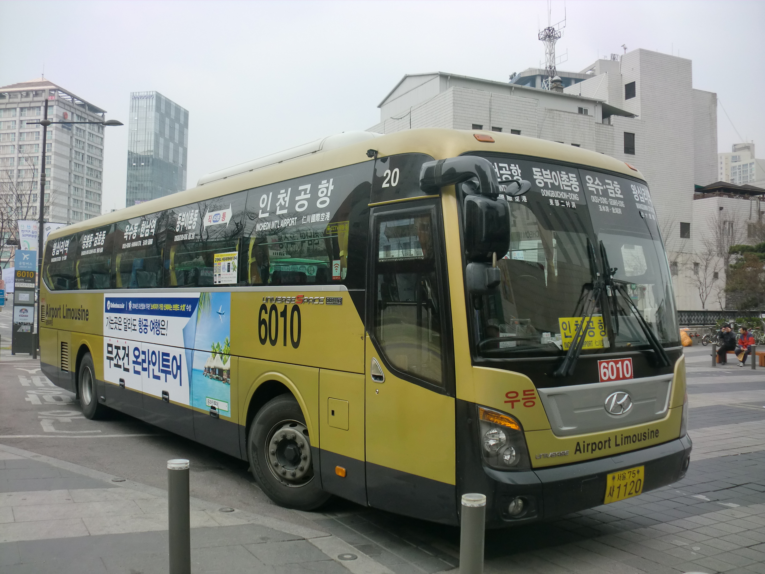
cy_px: 287
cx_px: 382
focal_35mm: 35
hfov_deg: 52.6
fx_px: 773
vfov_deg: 40.7
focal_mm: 6.3
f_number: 3.1
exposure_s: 1/800
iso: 64
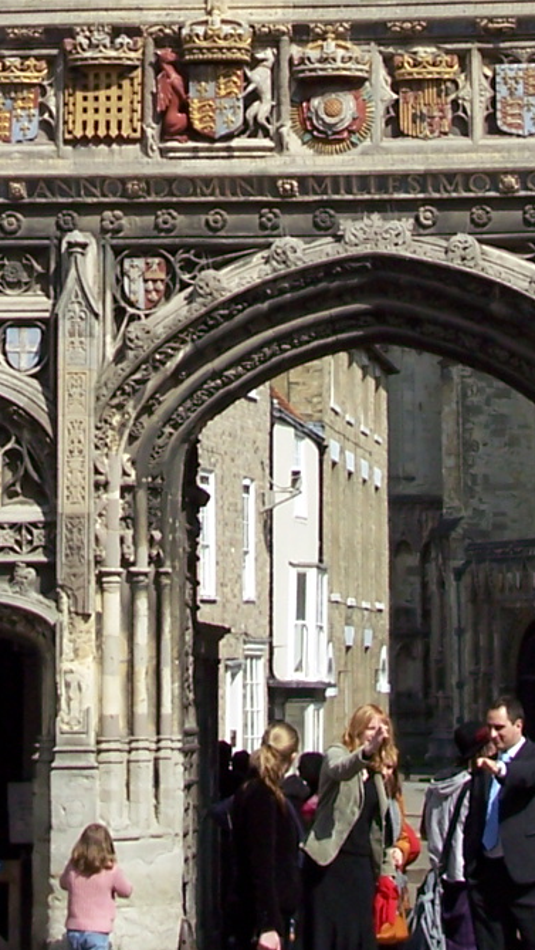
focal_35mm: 130
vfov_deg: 15.8
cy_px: -234
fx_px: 3274
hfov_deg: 9.3
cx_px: 312
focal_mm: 8
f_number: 4
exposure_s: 1/1000
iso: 100
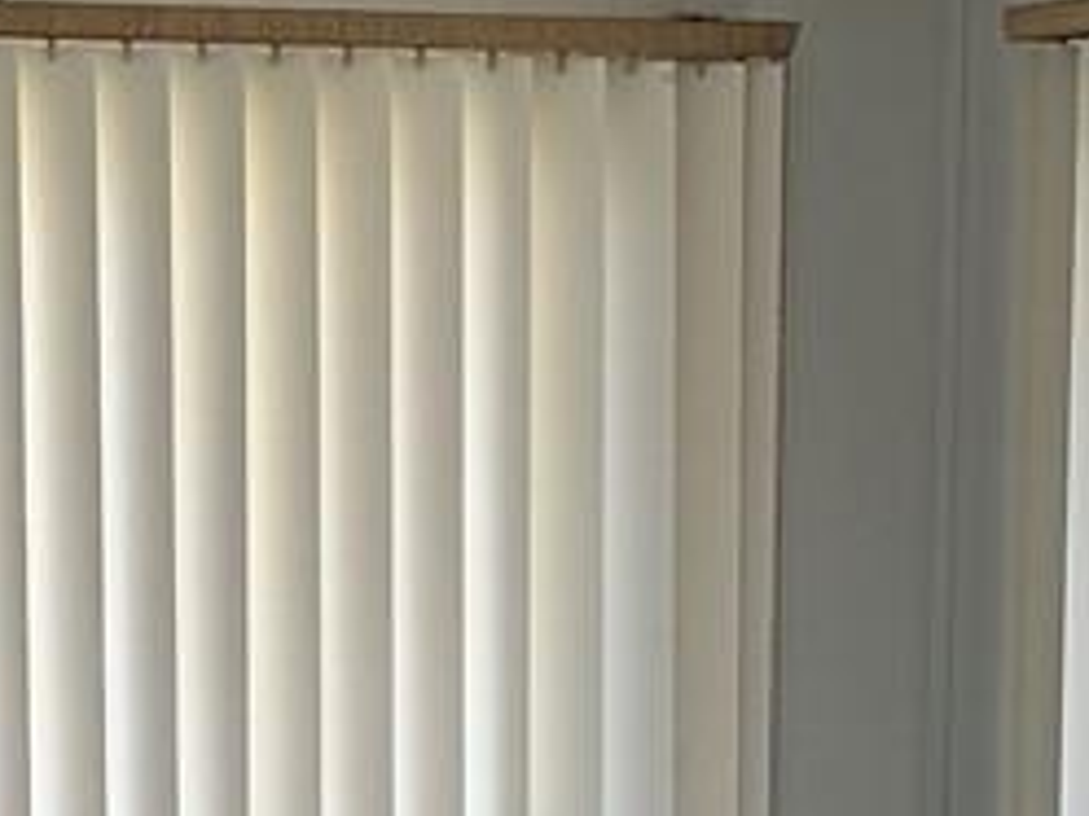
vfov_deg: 9.3
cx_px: 294
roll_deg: +0.6
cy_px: 1180
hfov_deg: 12.7
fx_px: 4876
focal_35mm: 155
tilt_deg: -9.1
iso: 100
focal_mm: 6.86
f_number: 1.78
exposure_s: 1/121
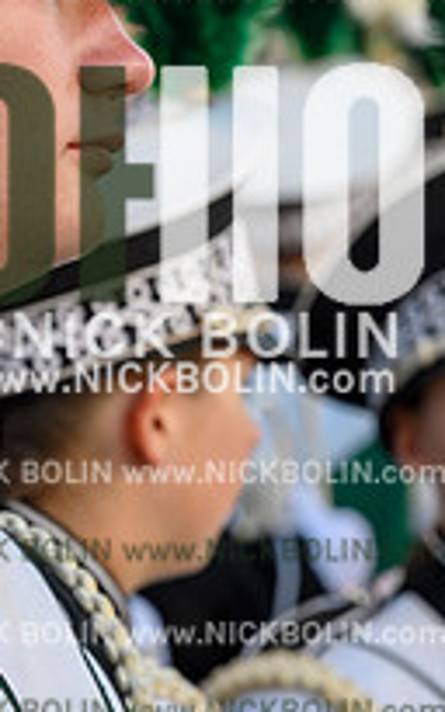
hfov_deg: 7.3
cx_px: 177
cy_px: 229
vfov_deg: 11.7
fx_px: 3476
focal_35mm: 179
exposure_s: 1/50
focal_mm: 62
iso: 100
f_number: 4
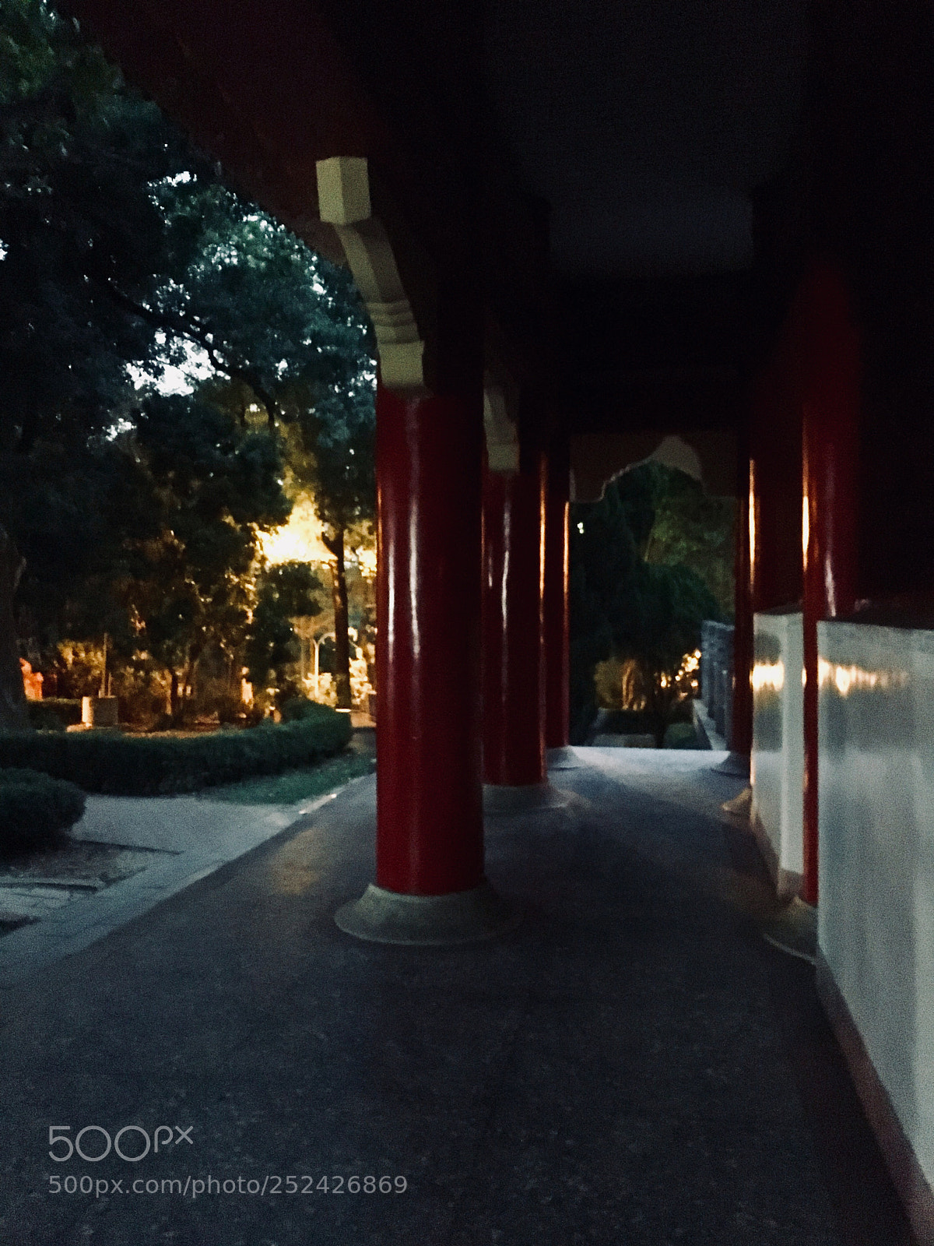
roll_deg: -0.1
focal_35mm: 29
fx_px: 1043
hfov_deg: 48.2
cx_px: 467
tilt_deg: -0.9
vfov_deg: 61.7
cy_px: 623
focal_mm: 4.15
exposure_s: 1/15
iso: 1250
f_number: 2.2
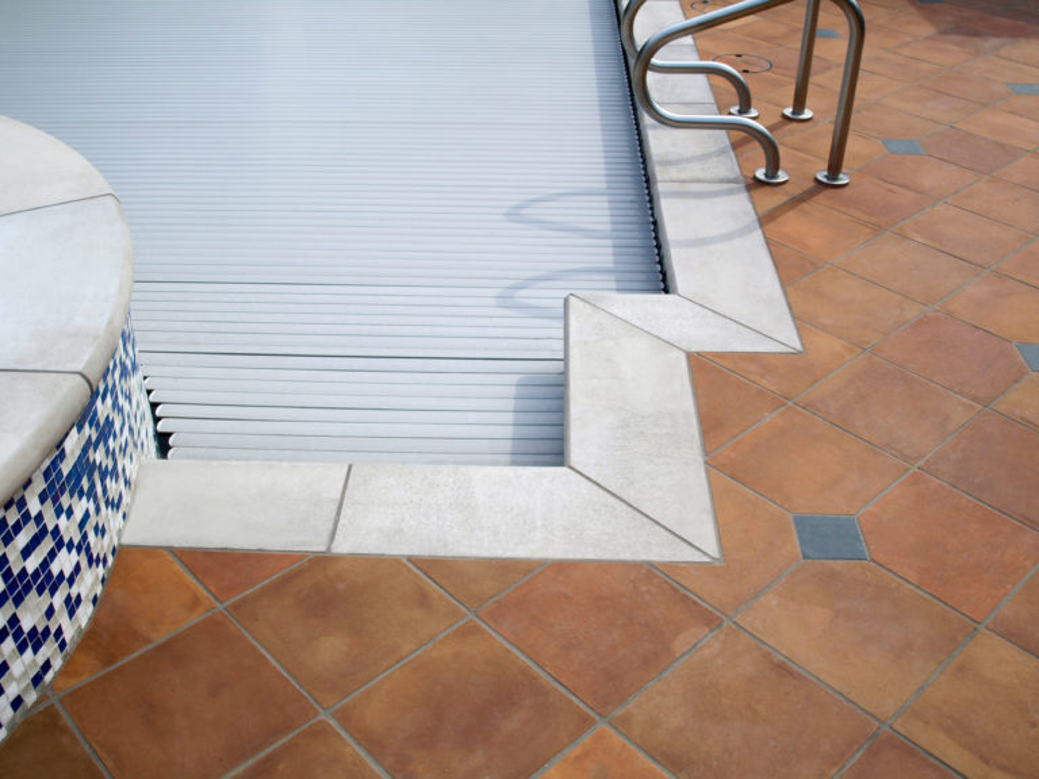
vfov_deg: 39.7
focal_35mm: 36
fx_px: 1081
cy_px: 390
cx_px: 520
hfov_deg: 51.4
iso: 100
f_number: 3.9
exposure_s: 1/1600
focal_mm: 18
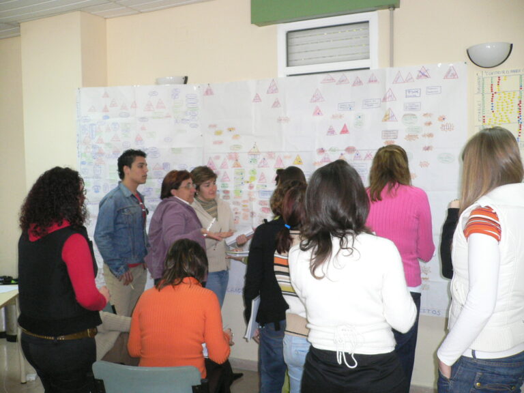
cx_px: 262
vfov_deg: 40.7
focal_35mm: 35
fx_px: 530
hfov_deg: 52.6
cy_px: 196
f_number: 2.8
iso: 300
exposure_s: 1/60
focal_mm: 5.8
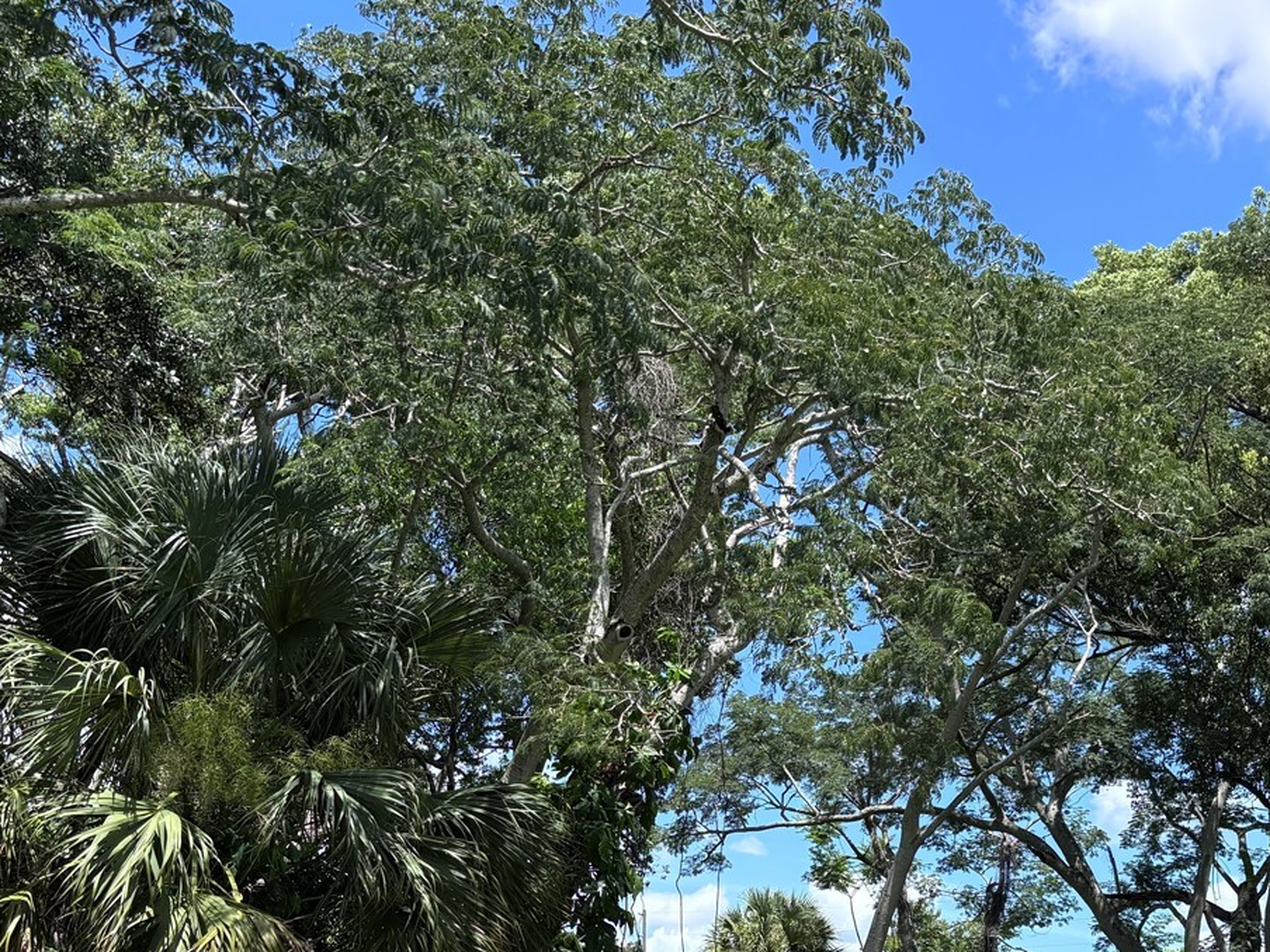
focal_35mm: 46
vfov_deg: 30.6
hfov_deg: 41.1
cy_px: 791
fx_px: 1688
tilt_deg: +11.4
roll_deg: -1.8
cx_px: 756
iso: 50
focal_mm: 5.96
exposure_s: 1/1344
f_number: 1.6
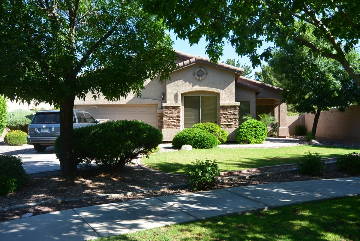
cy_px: 120
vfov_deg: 45.1
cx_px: 180
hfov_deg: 63.6
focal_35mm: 29
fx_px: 290
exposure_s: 1/400
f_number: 4.5
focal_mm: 11
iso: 100
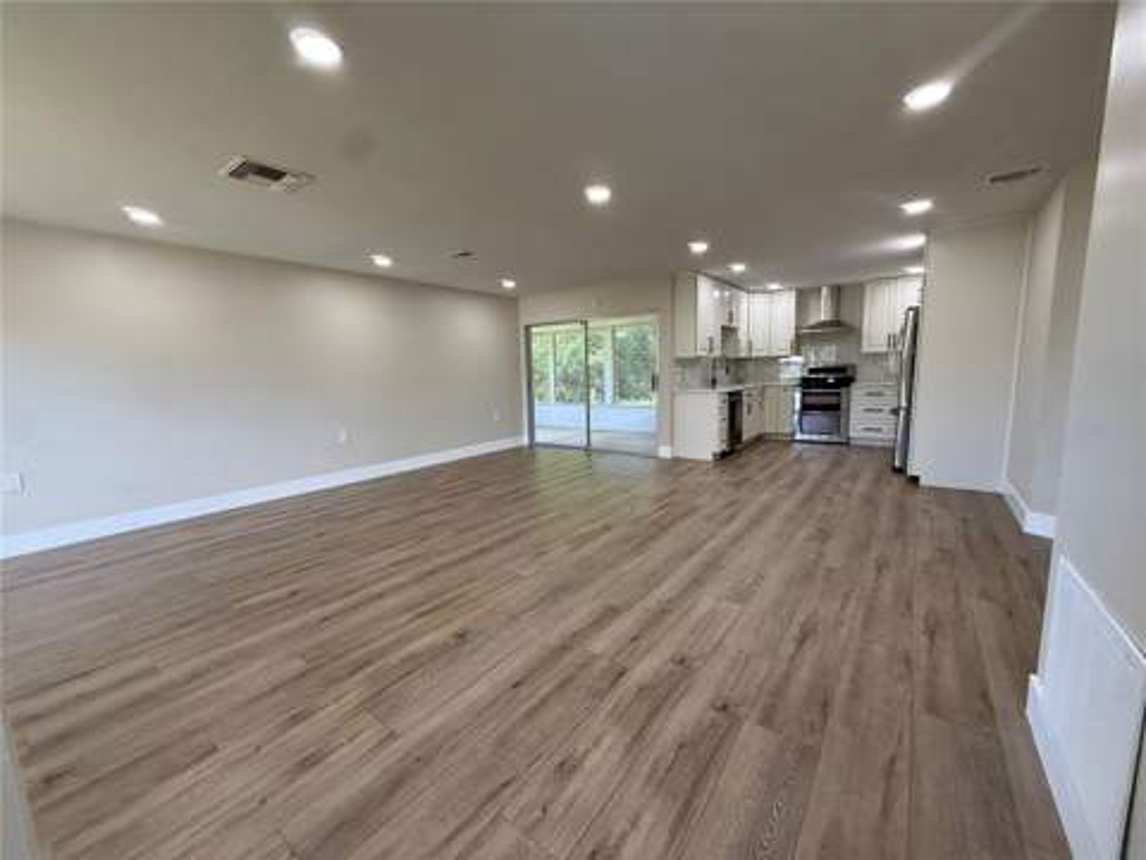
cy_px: 430
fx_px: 463
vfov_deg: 85.7
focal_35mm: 14
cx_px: 573
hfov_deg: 102.1
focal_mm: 2.22
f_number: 2.2
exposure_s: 1/120
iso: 200
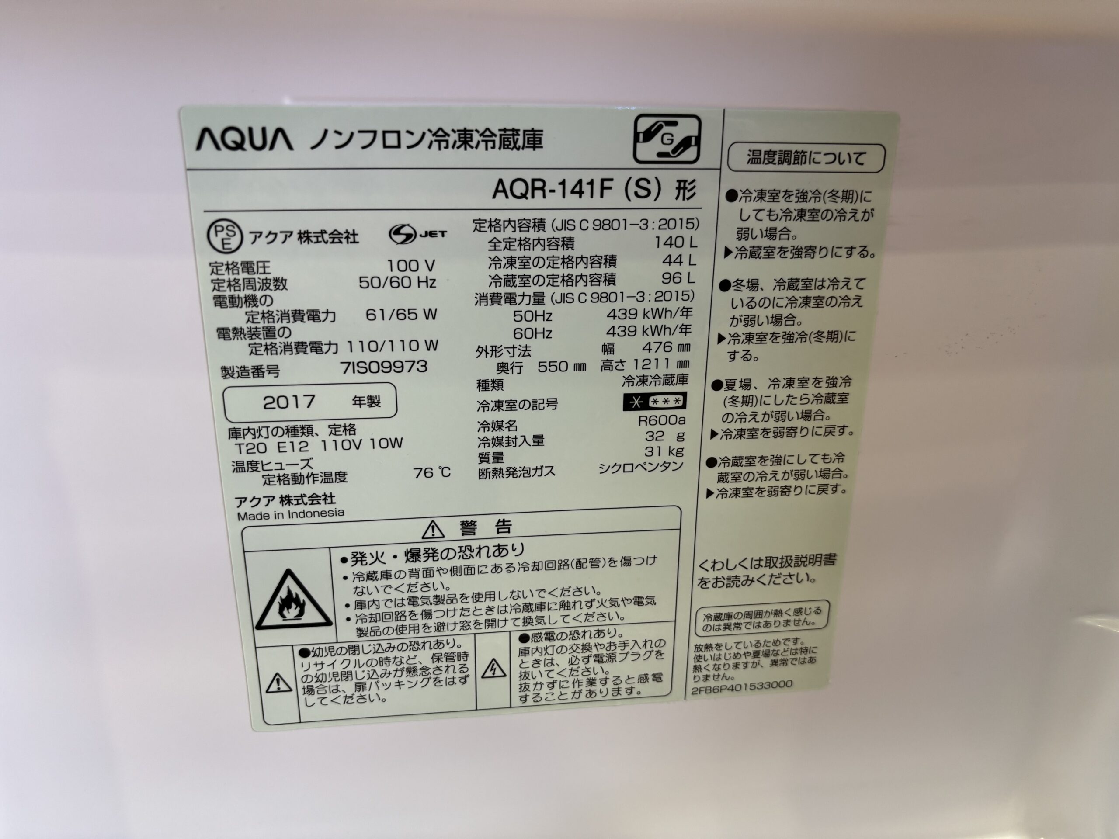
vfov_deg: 53.1
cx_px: 560
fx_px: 840
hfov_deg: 67.3
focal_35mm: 26
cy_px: 420
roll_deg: +0.6
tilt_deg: -6.3
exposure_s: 1/50
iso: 80
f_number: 1.6
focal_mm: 5.96
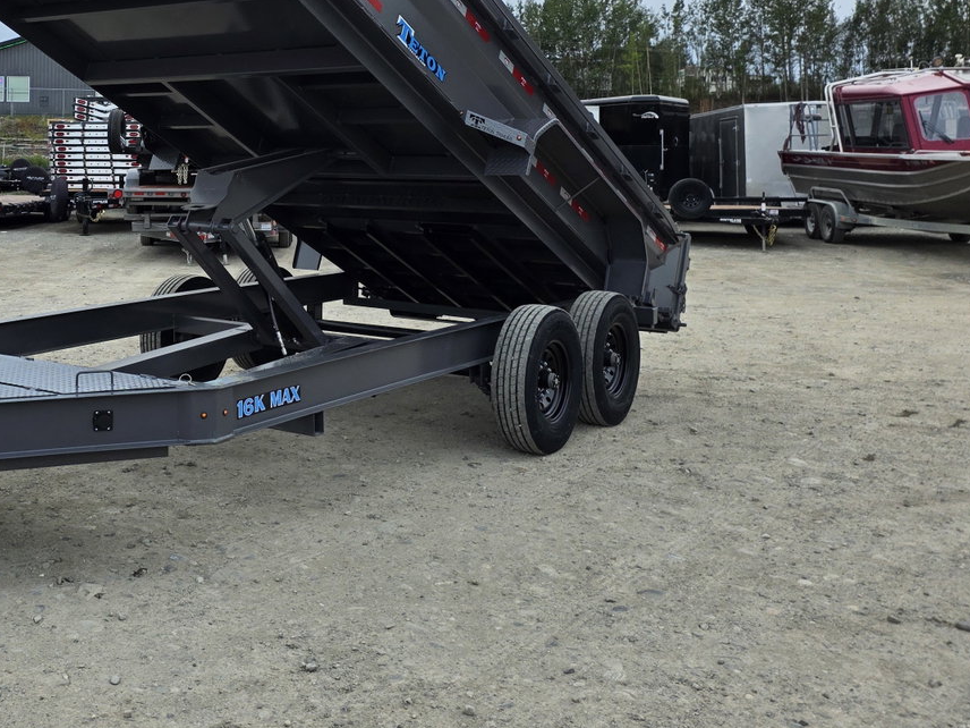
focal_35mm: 43
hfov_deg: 41.9
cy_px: 168
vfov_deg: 32.8
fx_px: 1205
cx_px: 188
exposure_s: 1/359
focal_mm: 6.25
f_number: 1.7
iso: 50
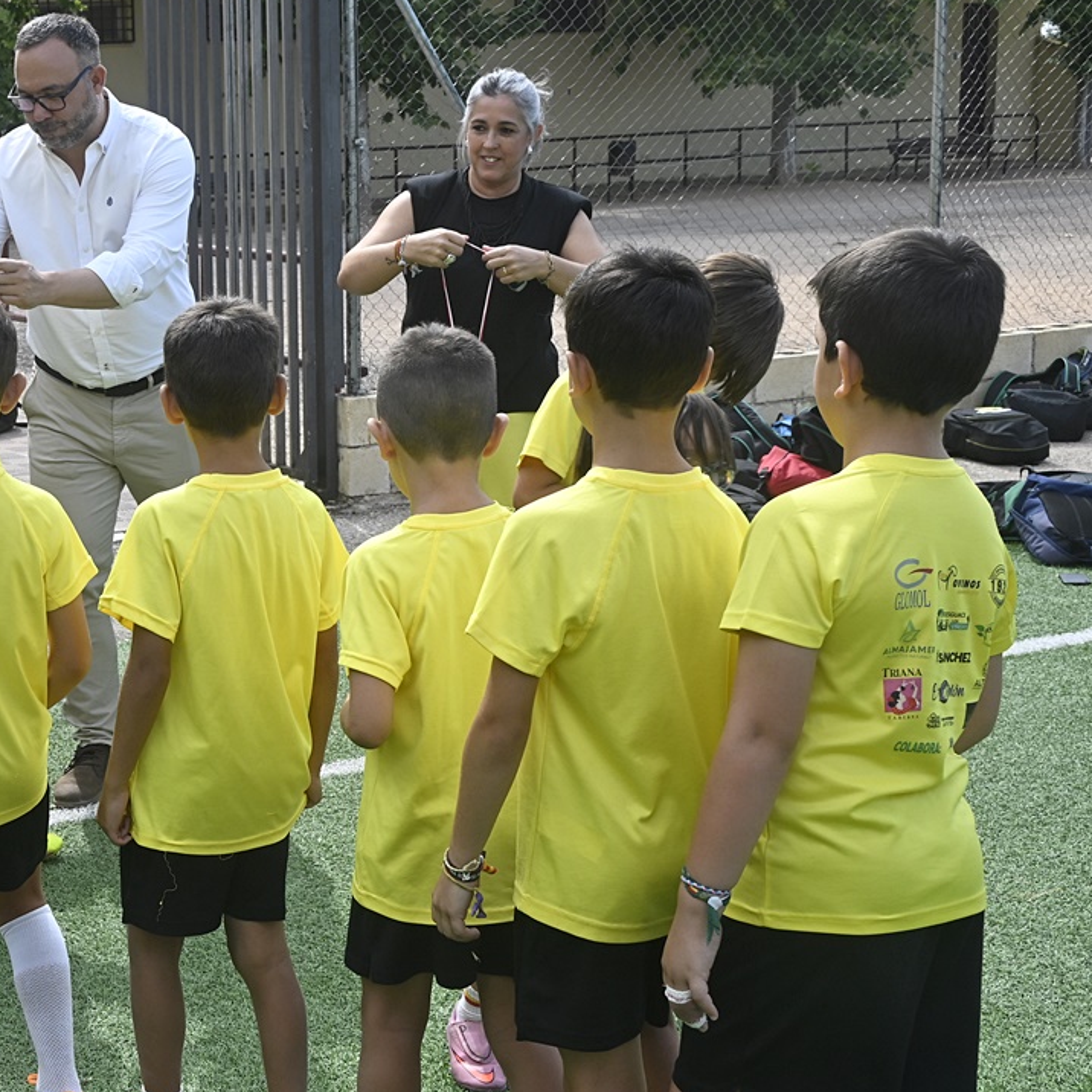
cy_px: 589
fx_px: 2245
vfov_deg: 27.3
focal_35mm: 63
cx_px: -2
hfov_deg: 25.9
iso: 640
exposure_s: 1/320
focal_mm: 34.5
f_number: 11
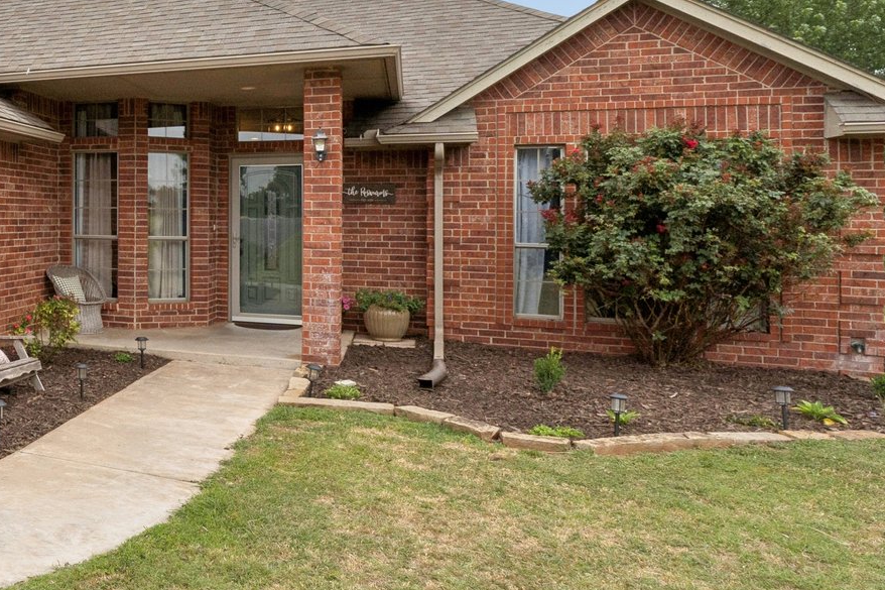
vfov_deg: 37.3
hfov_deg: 44.9
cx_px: -27
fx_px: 860
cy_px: 187
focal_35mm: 35
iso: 250
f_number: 8
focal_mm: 10
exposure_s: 1/500
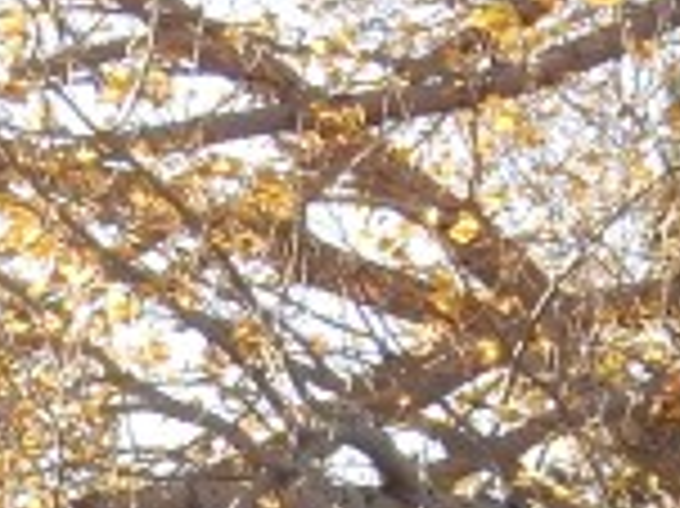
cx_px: -554
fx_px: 11169
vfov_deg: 2.6
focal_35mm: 569
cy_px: 1542
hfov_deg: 3.5
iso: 125
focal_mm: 14.9
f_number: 5
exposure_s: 1/125
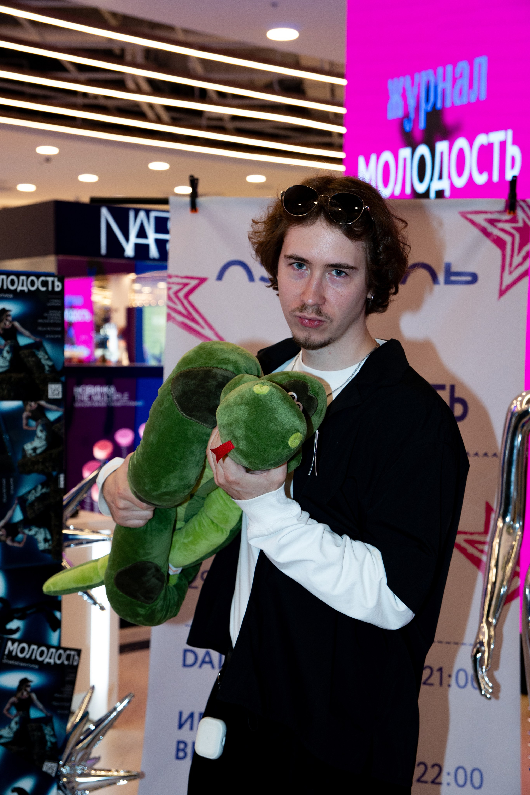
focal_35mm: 58
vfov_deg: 34.2
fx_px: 1292
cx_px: 265
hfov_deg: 23.2
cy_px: 398
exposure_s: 1/125
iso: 400
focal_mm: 39
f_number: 4
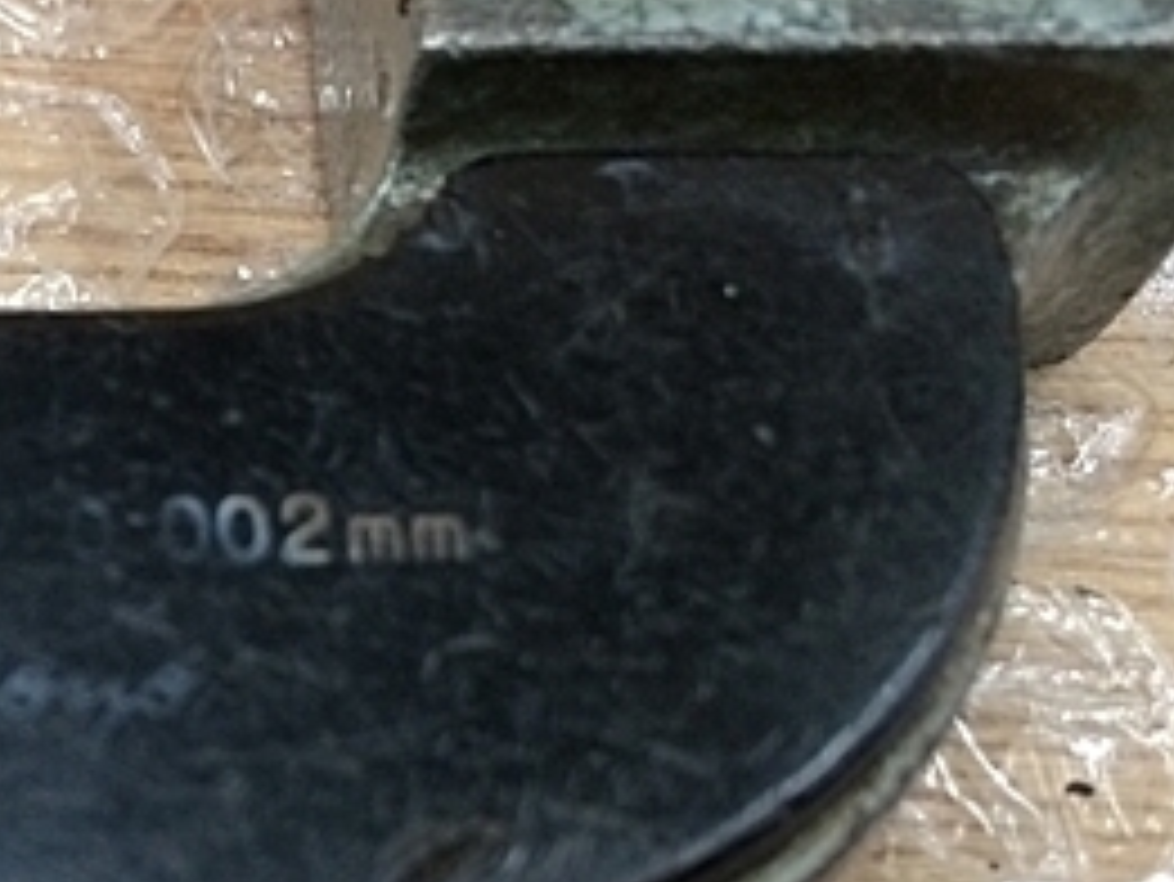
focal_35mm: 71
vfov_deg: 20.6
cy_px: 648
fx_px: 2409
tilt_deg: -61.1
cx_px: -126
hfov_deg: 25.4
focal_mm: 4.15
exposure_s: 1/30
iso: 125
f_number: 2.2
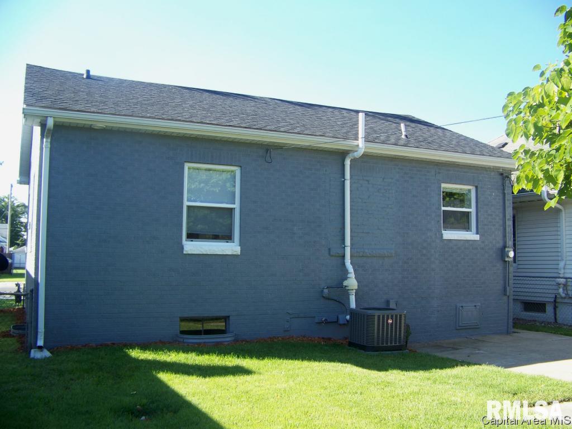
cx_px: 286
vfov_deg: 39.7
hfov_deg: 51.4
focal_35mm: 36
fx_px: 595
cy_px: 214
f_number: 2.8
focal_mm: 5.85
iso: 64
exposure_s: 1/200
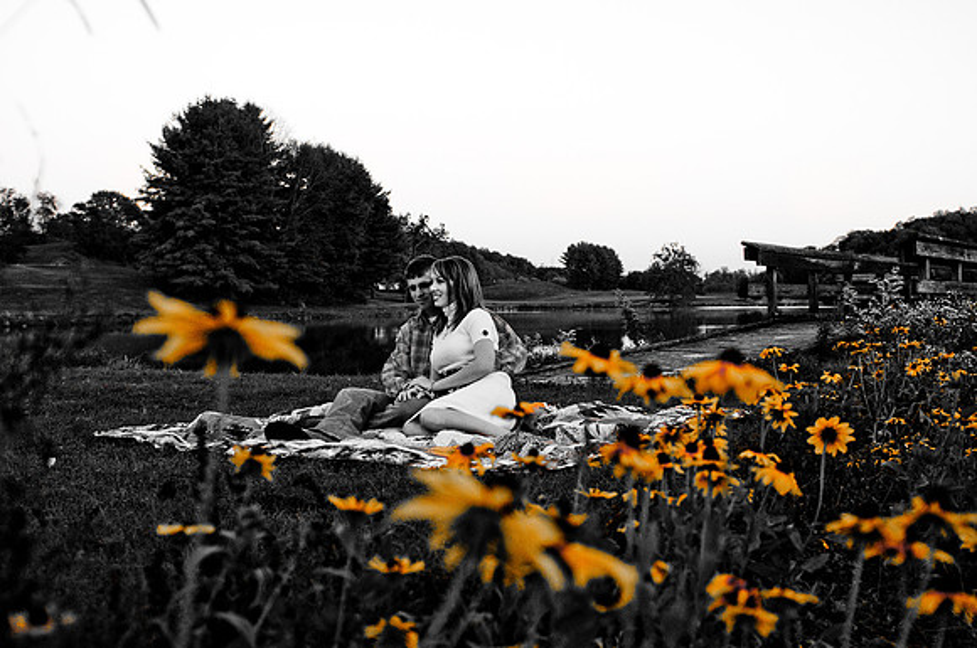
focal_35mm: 36
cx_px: 488
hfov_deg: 53.2
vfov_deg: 36.8
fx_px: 976
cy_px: 324
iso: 250
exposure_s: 1/250
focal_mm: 24
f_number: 2.8
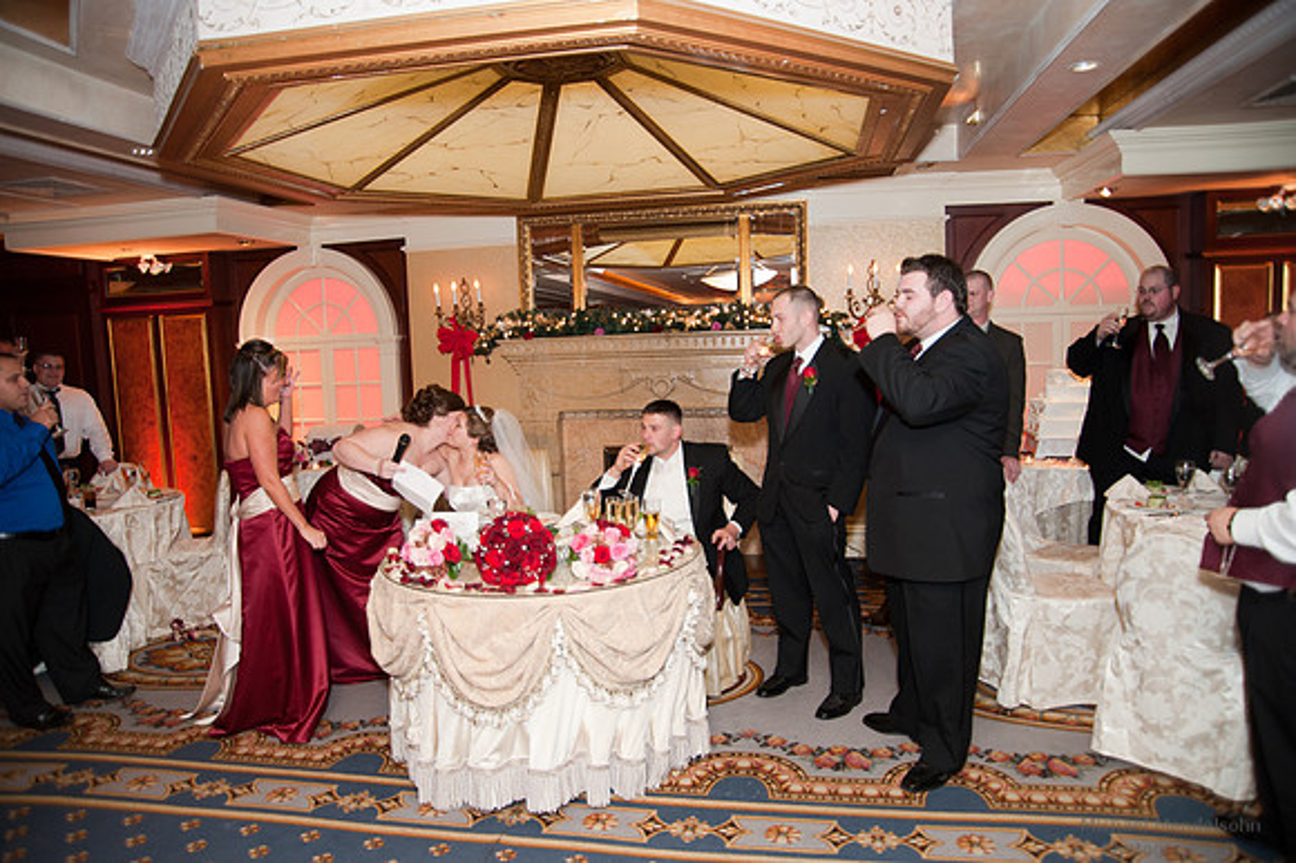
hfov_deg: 73.8
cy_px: 432
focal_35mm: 24
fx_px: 863
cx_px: 648
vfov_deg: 53.1
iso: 1250
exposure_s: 1/60
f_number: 3.5
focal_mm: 24
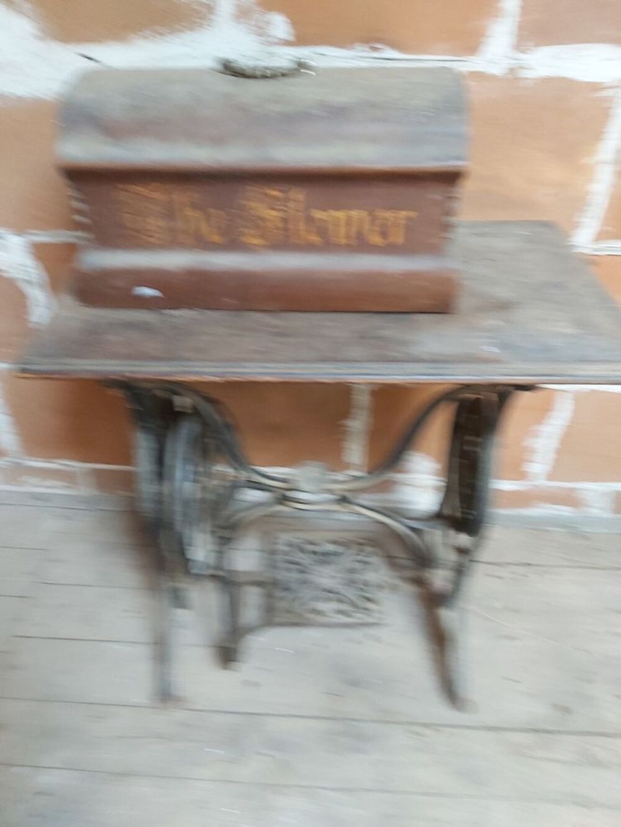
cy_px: 414
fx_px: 622
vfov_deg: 67.3
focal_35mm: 26
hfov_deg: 53.1
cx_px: 310
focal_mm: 3.92
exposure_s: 1/25
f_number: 1.7
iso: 500
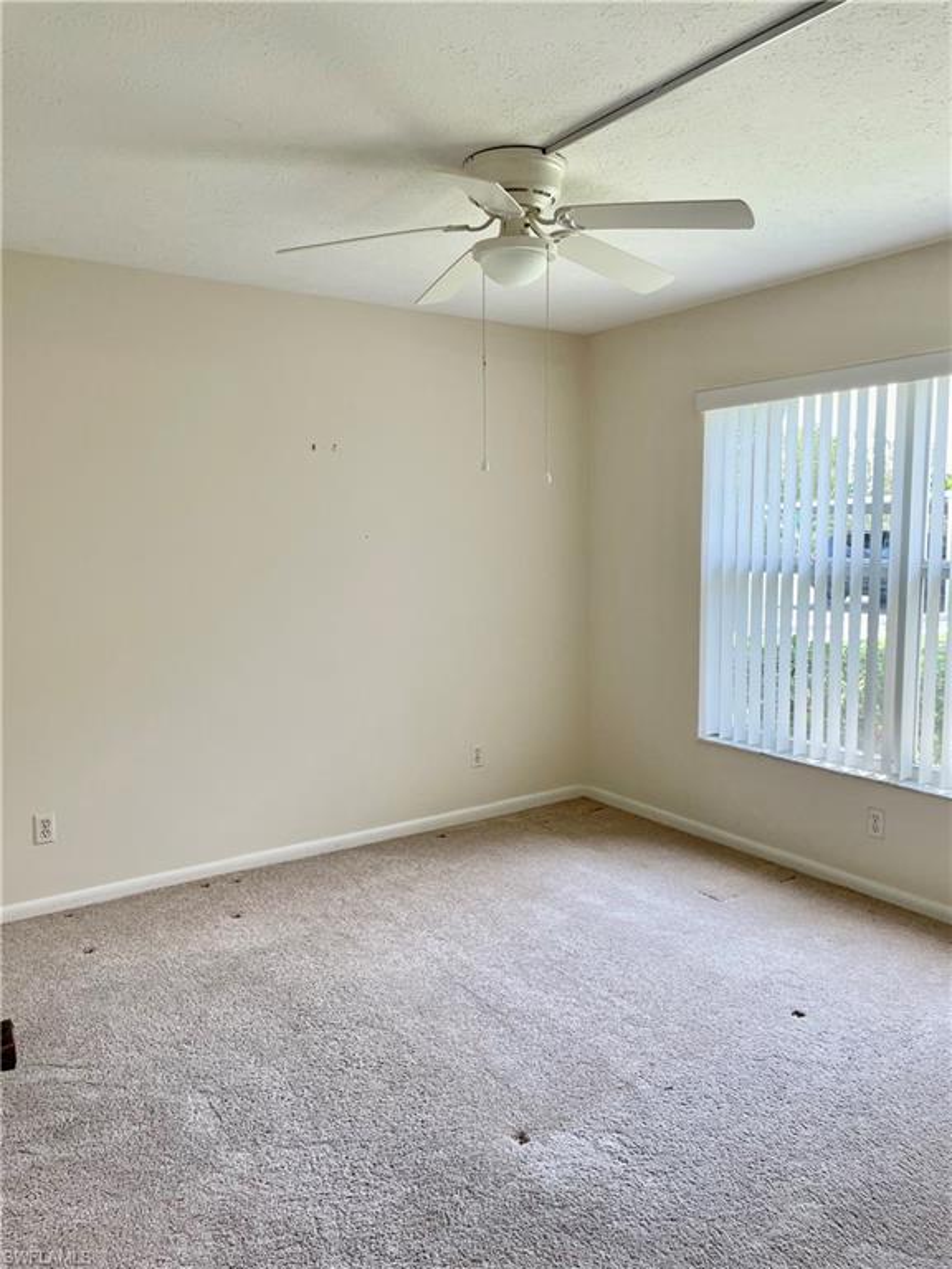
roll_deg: +0.8
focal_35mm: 26
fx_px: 953
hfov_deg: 53.1
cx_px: 476
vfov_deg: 67.3
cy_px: 634
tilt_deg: -5.8
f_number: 1.6
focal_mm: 4.2
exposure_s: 1/120
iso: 50
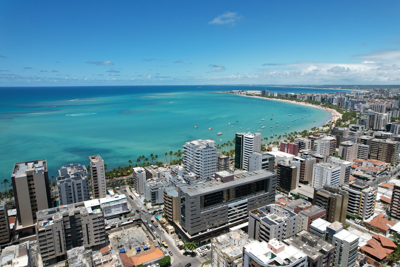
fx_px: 244
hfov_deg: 78.6
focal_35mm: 22
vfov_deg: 57.2
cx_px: 200
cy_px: 134
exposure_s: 1/2500
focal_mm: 8.38
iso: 120
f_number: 2.8
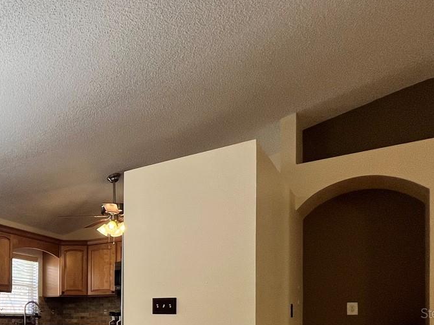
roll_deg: -0.5
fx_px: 389
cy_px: 313
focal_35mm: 31
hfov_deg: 45.2
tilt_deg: +0.5
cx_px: -36
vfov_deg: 40.7
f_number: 1.8
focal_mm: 1.57
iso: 50
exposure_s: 1/120
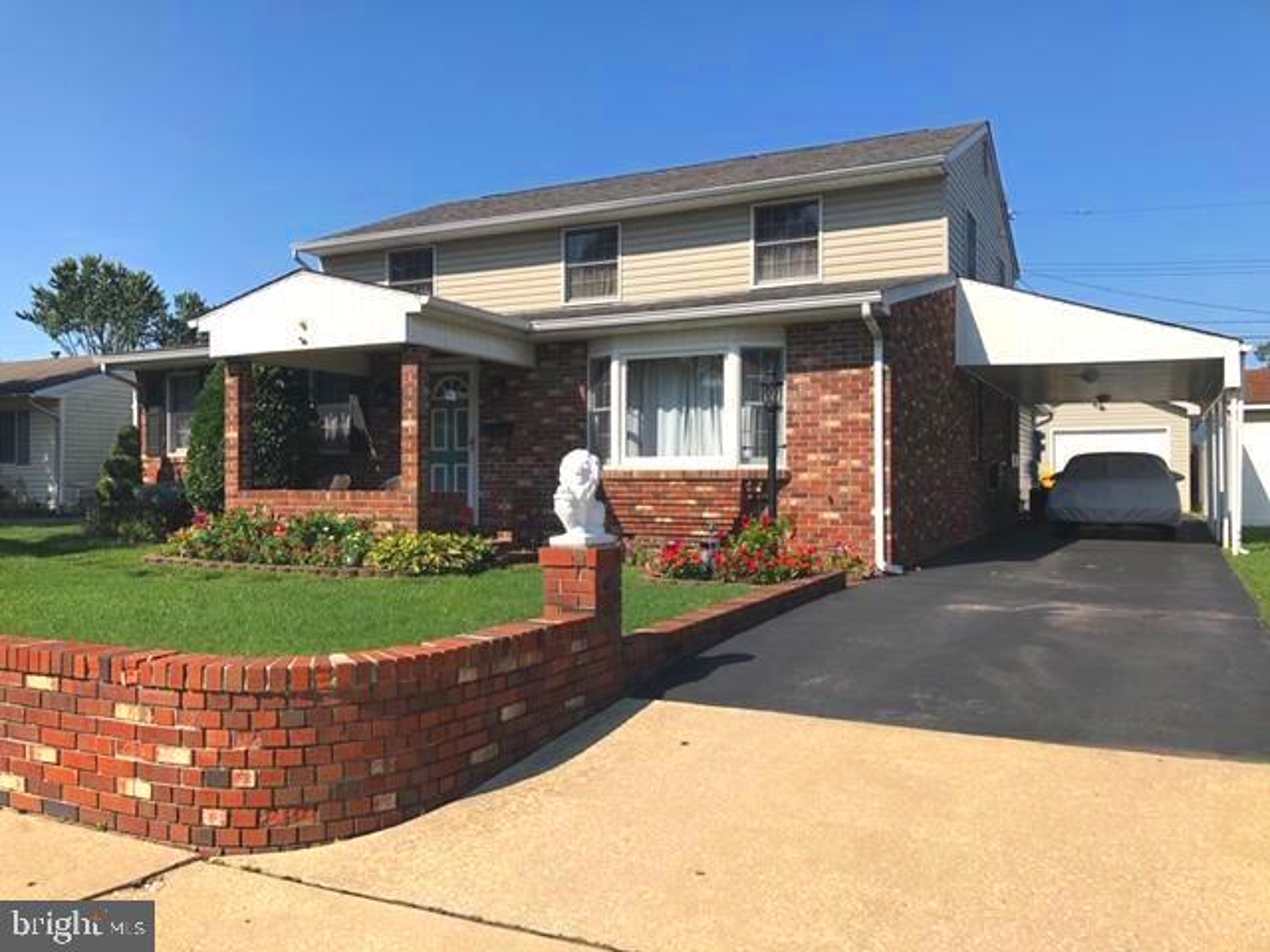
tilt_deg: +0.6
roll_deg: +1.4
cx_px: 635
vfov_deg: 49.7
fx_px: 1027
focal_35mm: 28
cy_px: 476
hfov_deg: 63.4
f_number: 1.8
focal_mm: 3.99
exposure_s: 1/1779
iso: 20
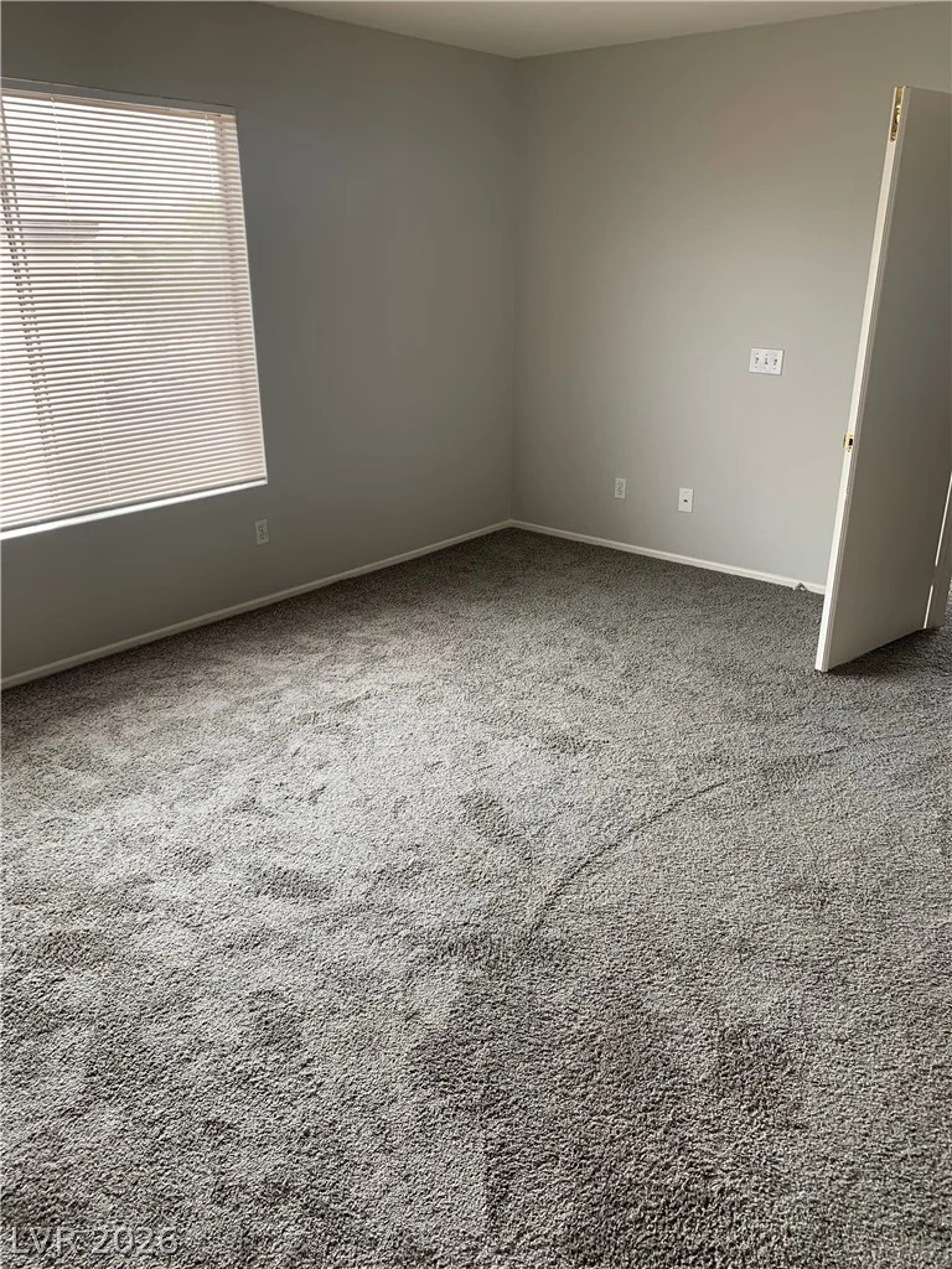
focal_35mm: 26
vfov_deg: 67.3
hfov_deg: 53.1
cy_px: 634
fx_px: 953
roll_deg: -0.6
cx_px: 476
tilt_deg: -19.3
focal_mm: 4.25
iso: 50
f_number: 1.8
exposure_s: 1/121
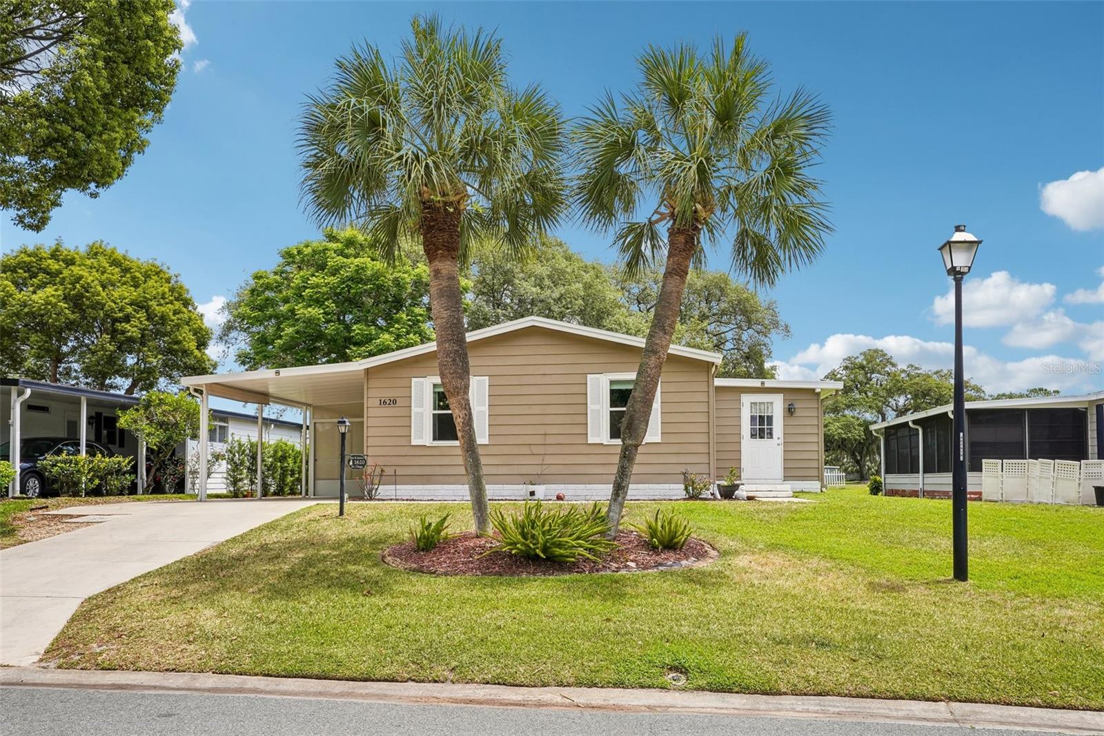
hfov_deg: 65.5
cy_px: 368
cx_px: 552
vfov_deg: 46.4
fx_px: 858
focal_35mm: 28
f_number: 20
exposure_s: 1/30
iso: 100
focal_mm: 28
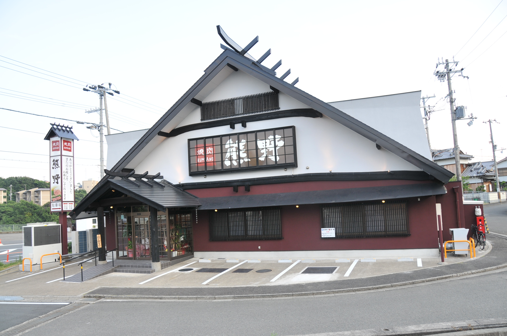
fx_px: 380
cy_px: 168
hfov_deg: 67.4
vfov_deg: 47.8
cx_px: 254
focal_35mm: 27
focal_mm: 18
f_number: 5
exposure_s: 1/100
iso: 200
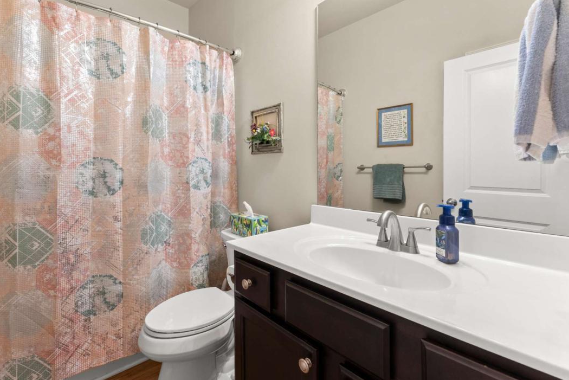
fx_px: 253
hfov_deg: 96.3
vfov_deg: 73.6
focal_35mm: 16
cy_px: 173
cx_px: 254
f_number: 9
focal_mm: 14
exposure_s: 1/2.5
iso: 800
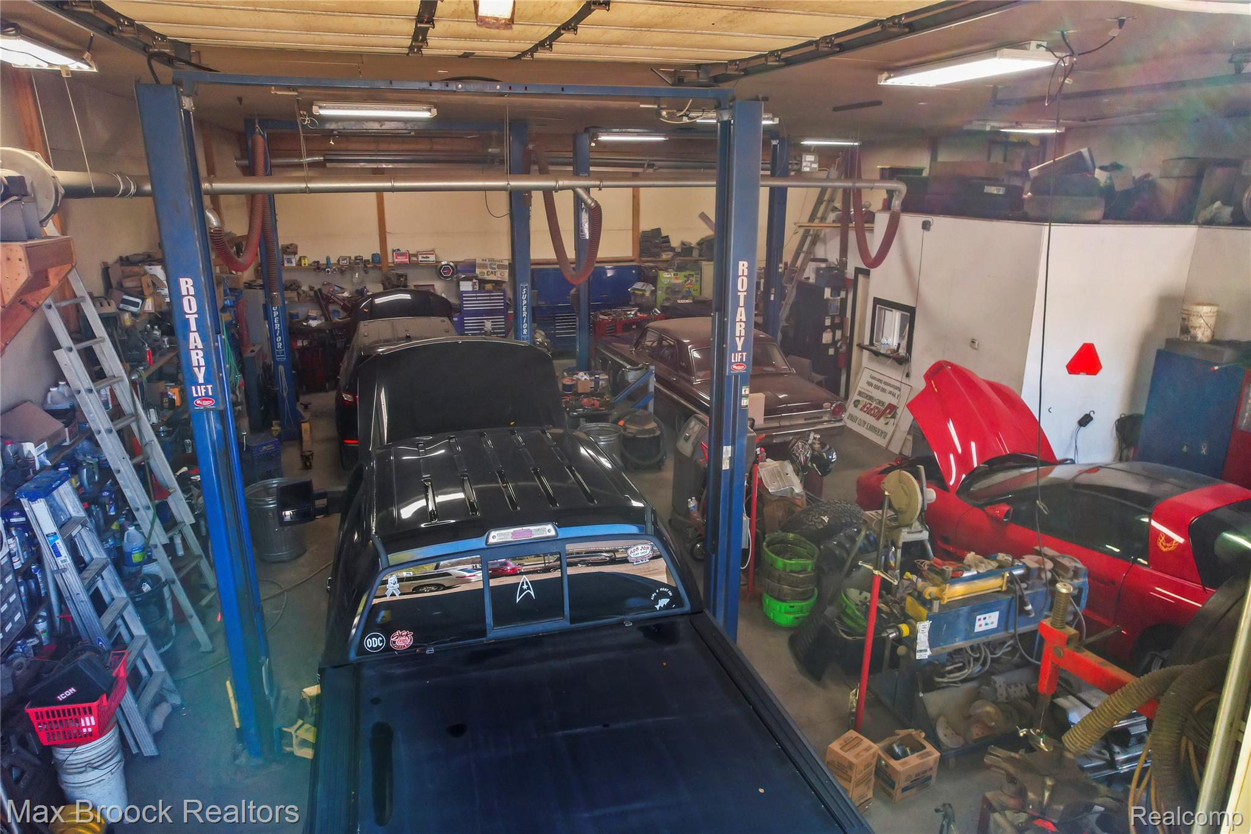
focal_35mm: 22
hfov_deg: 78.6
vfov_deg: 57.2
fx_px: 764
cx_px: 626
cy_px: 417
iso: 390
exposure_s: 1/13
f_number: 2.8
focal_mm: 8.38
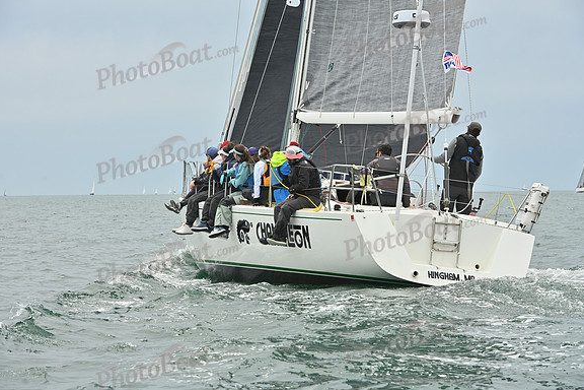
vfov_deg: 10.9
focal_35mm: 126
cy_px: 196
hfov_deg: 16.3
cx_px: 292
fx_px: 2044
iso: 320
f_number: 9
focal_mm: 125
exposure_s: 1/1000
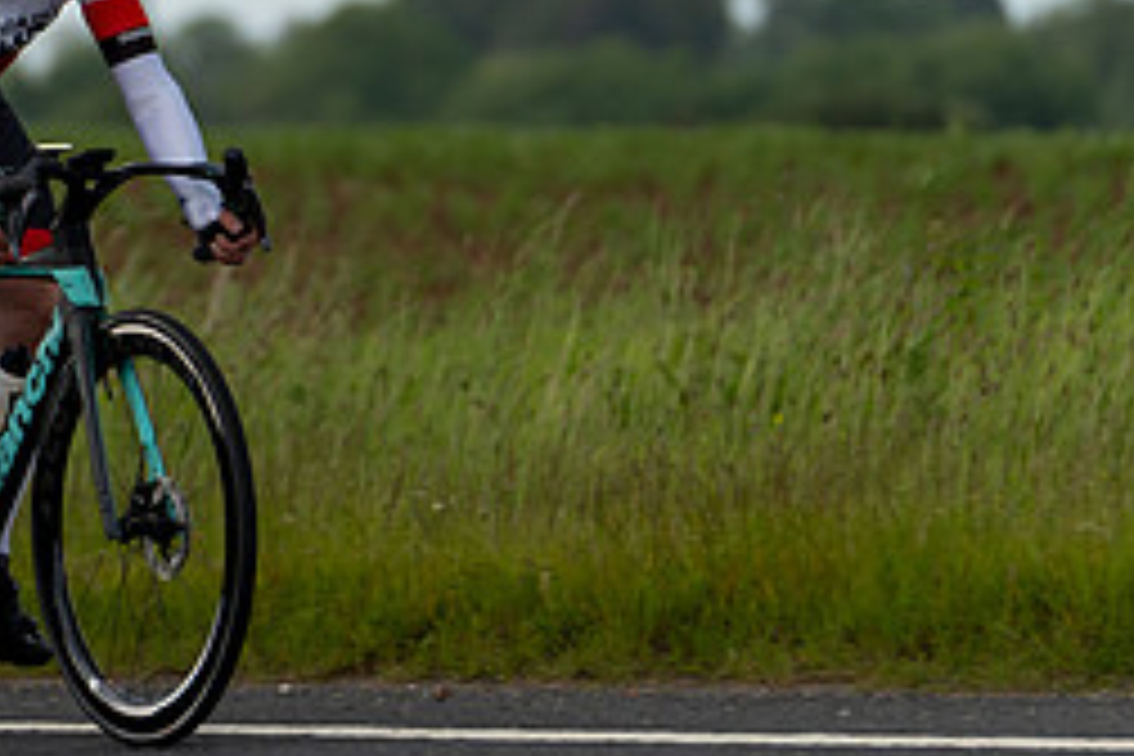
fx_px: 15843
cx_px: -38
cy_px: 14
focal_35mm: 503
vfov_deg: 2.7
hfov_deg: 4.1
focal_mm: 153
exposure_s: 1/500
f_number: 3.2
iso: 250
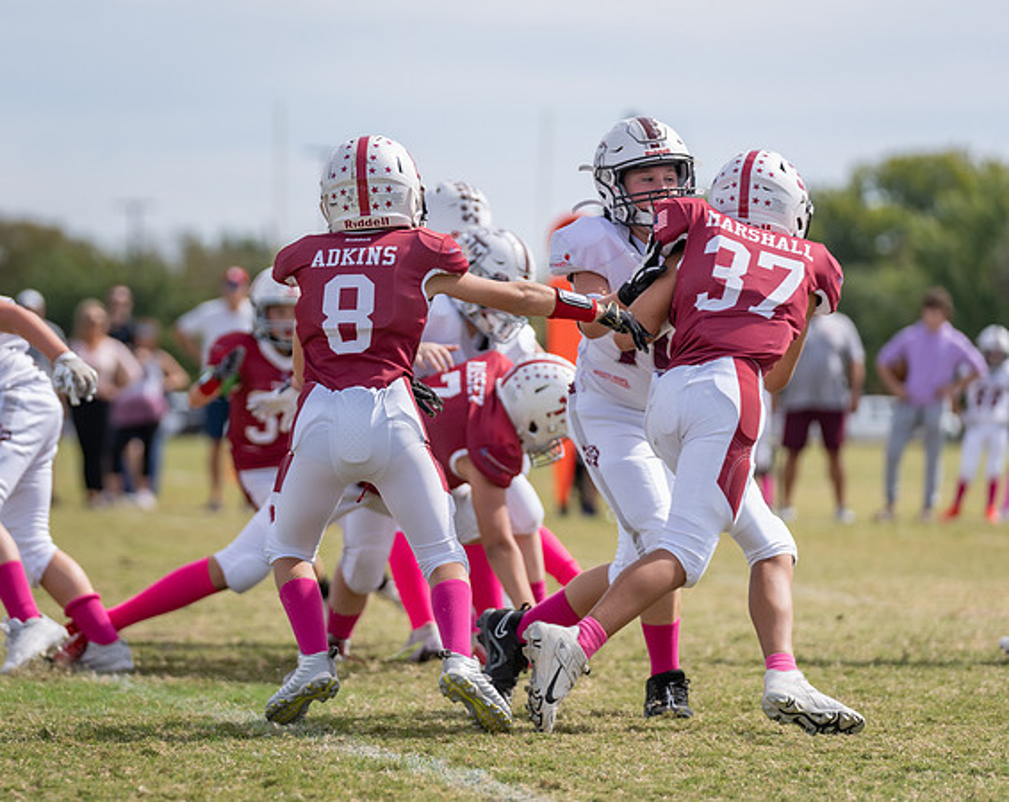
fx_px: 6978
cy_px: 362
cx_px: 284
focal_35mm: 234
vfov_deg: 6.6
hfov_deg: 8.3
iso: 100
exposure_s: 1/1250
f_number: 3.2
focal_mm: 167
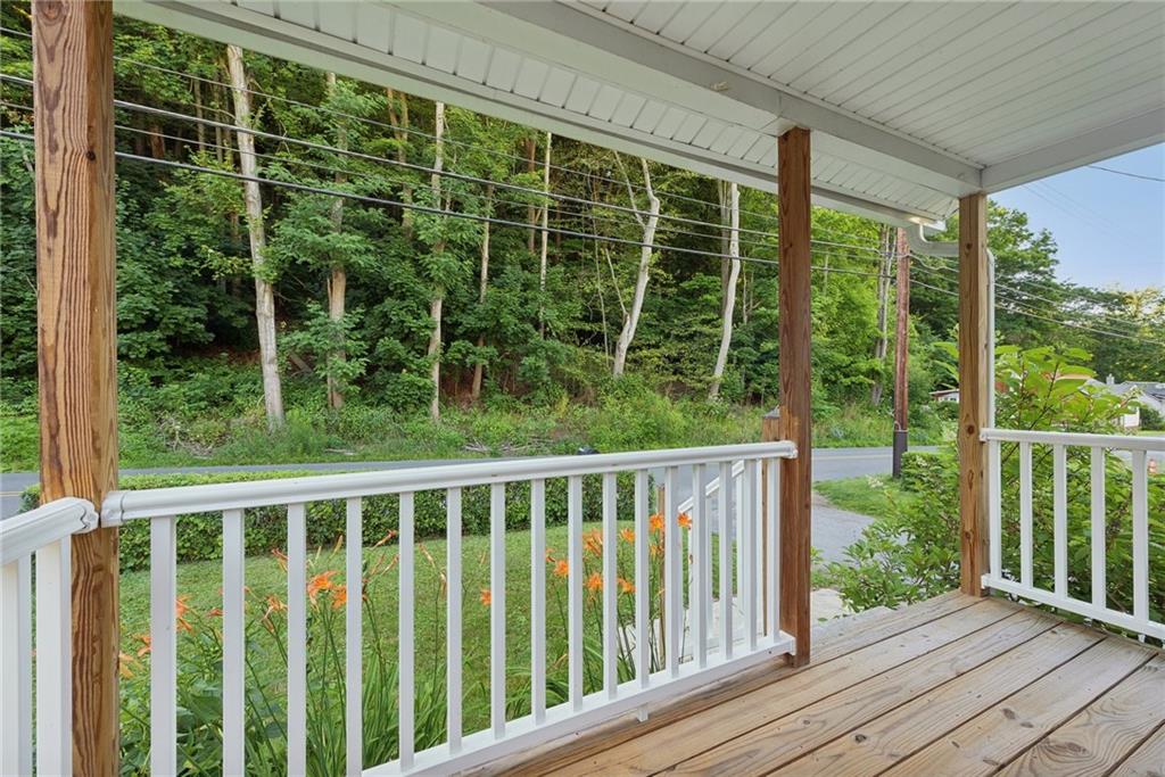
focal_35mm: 14
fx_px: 453
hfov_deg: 104.2
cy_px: 388
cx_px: 582
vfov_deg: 81.2
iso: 50
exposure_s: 1/10
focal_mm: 14
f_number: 11
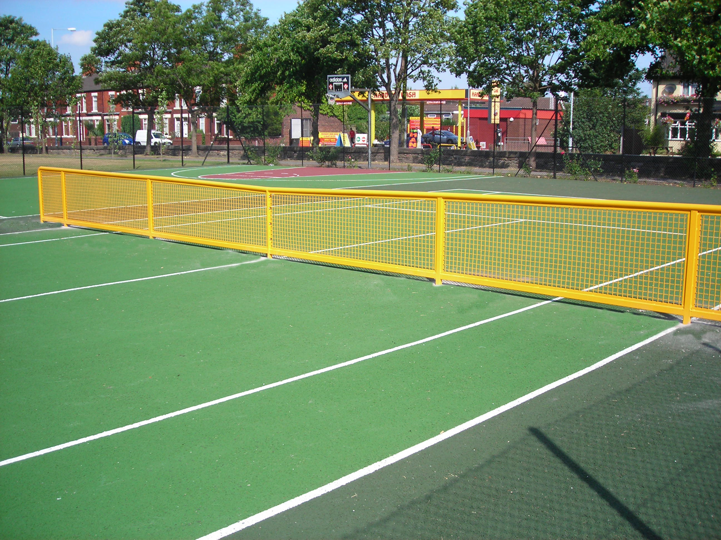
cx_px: 360
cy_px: 270
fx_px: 791
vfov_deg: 37.7
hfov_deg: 49.0
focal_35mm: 38
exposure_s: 1/133
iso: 50
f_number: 6.4
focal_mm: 6.3
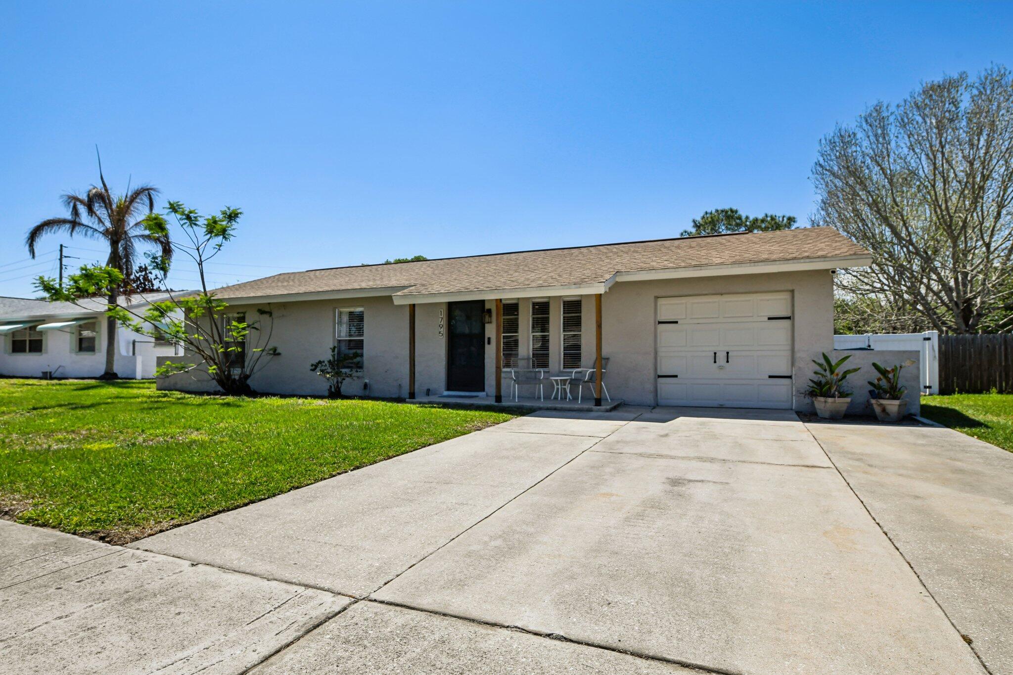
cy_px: 338
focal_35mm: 19
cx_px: 506
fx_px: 535
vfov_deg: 64.5
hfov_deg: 86.9
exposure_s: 1/1250
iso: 400
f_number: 8
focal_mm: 19
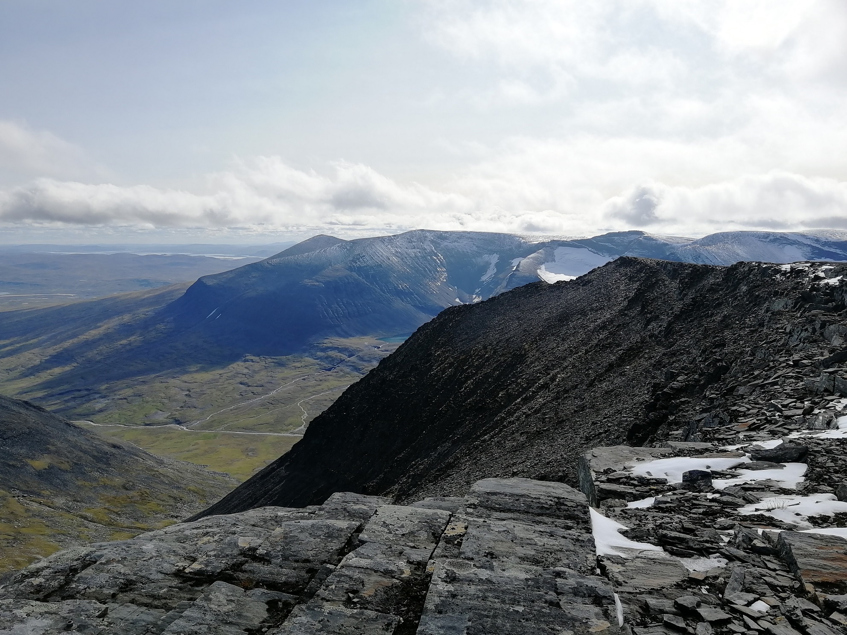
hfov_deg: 65.3
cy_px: 318
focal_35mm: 27
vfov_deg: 51.4
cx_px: 424
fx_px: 661
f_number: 2.2
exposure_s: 1/1236
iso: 50
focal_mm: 3.95
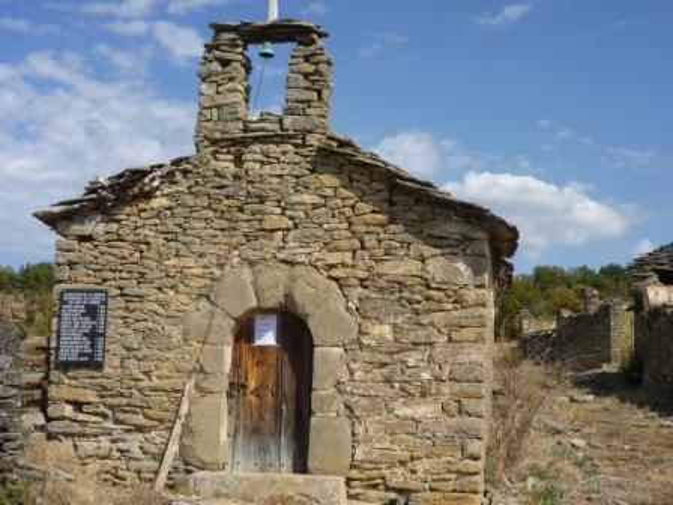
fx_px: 972
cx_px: 336
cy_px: 252
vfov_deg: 29.1
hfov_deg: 38.2
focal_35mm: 50
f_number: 5.6
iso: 80
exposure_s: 1/400
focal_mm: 8.9
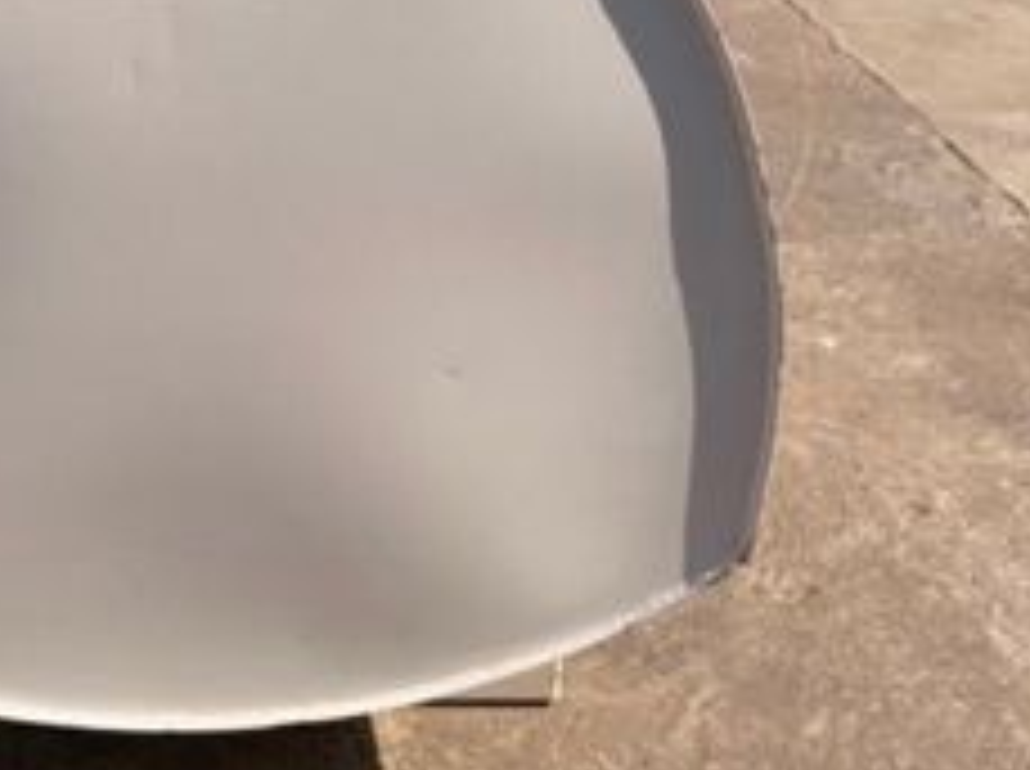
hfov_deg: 29.8
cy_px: 27
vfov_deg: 22.5
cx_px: 162
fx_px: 1872
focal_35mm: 63
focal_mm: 6.76
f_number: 1.78
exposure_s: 1/6173
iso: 80
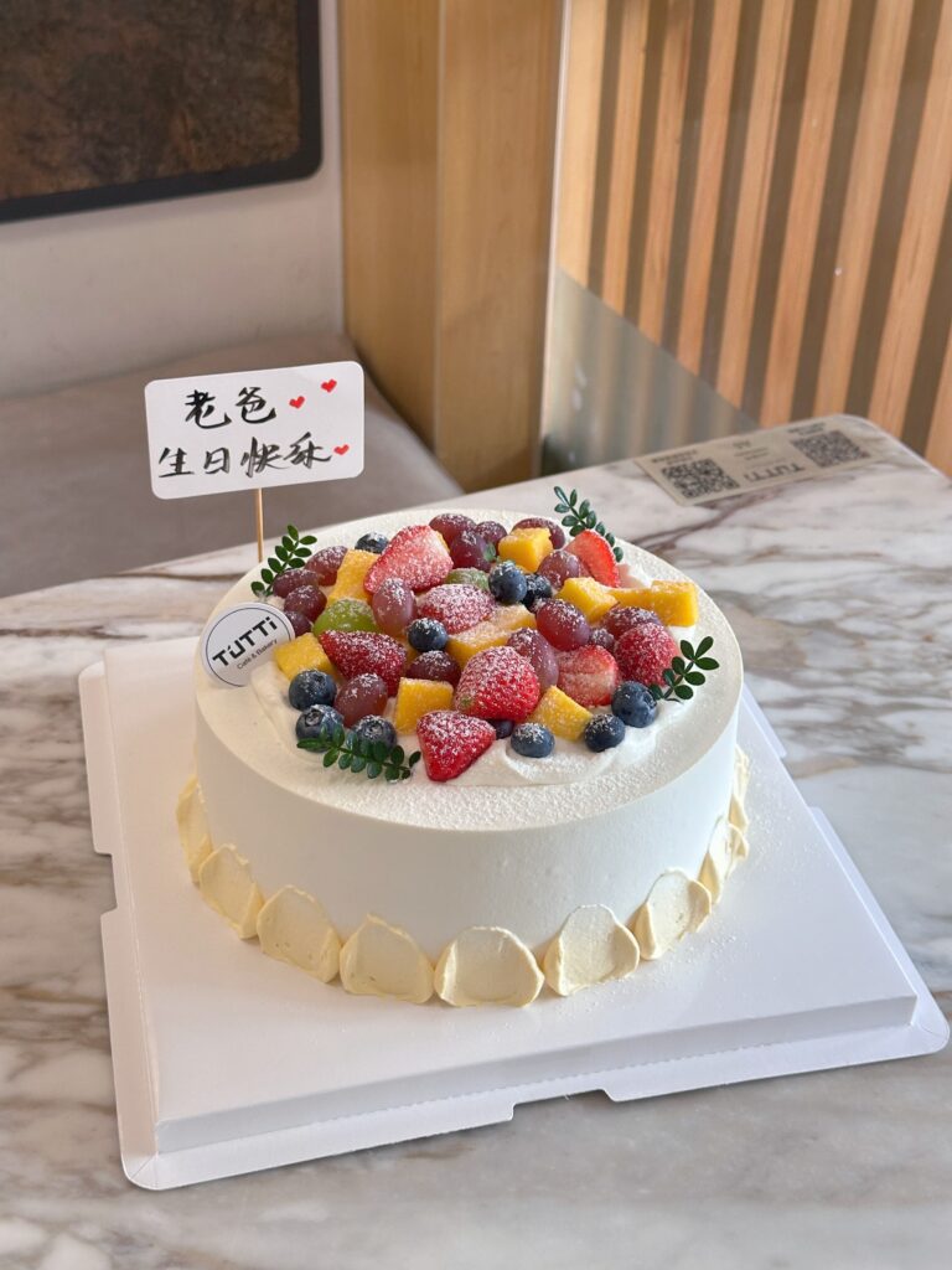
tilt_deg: -33.9
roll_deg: -2.6
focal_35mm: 48
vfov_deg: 39.7
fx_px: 1760
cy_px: 635
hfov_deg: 30.3
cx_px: 476
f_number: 1.78
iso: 80
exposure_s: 1/50
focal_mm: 6.86
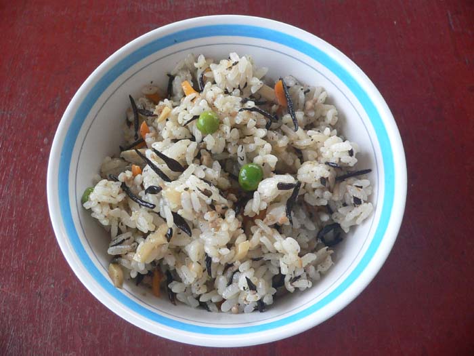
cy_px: 178
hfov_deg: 52.6
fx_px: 479
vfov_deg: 40.7
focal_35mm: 35
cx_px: 237
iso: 200
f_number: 2.8
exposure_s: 1/40
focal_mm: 4.6
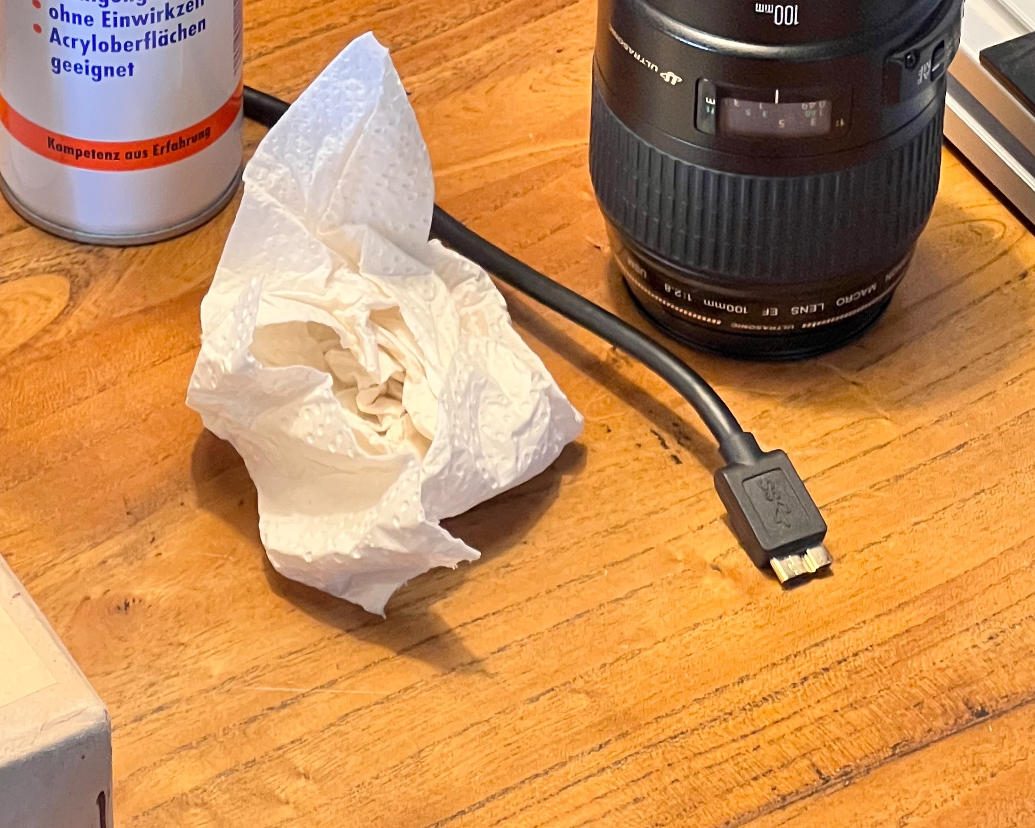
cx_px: 329
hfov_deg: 11.5
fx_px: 5116
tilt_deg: -34.9
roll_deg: +0.2
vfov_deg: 9.1
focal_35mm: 167
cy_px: -184
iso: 320
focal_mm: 9
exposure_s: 1/50
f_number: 2.8
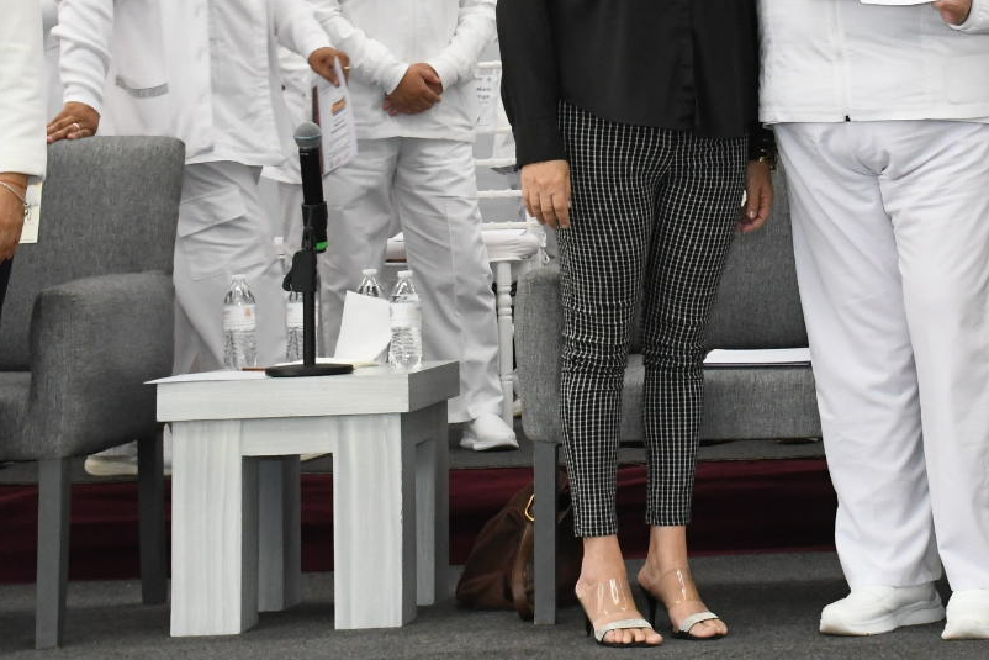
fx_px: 2885
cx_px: 963
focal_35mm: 105
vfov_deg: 12.9
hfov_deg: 19.0
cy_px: 32
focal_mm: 35
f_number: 11
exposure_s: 1/125
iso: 3200
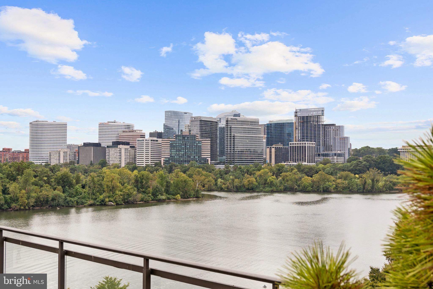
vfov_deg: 31.9
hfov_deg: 46.4
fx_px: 505
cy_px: 144
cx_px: 216
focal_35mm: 42
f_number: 8
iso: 100
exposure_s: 1/320
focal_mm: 28
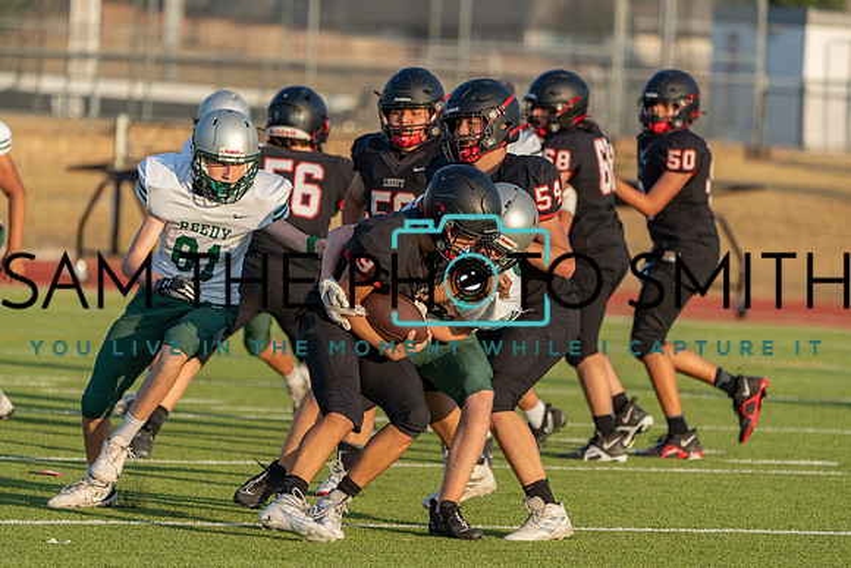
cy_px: 284
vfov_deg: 4.4
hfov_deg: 6.5
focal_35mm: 315
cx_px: 426
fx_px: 7448
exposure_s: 1/1250
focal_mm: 315
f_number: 5.6
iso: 400
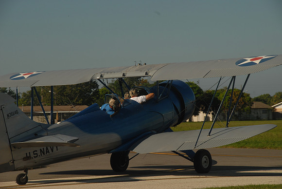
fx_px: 1176
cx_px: 141
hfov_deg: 13.7
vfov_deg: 9.2
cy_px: 94
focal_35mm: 150
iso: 100
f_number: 11
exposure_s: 1/250
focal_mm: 100
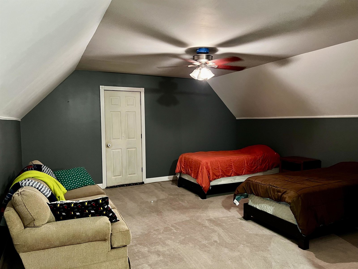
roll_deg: +0.7
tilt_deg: -4.0
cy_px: 134
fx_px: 269
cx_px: 179
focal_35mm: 26
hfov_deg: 67.3
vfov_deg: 53.1
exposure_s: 1/30
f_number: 1.5
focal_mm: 5.7
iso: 500
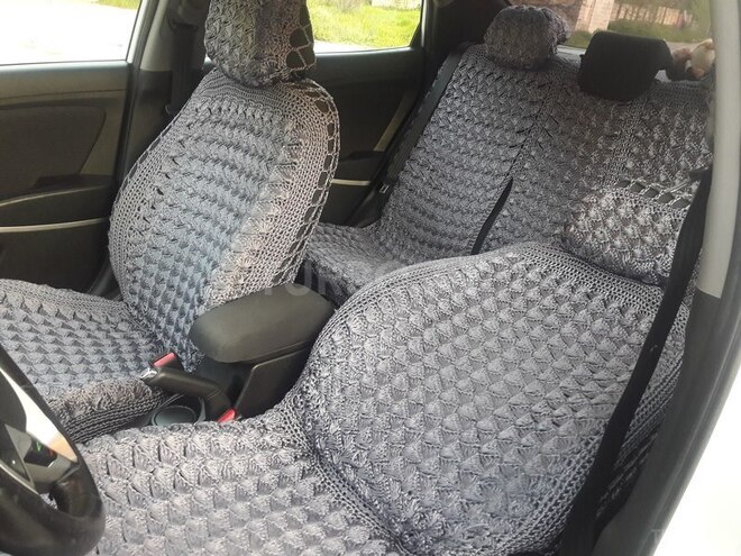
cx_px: 370
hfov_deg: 63.4
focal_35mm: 28
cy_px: 278
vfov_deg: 49.7
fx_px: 599
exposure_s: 1/25
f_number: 1.9
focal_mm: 3.7
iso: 160
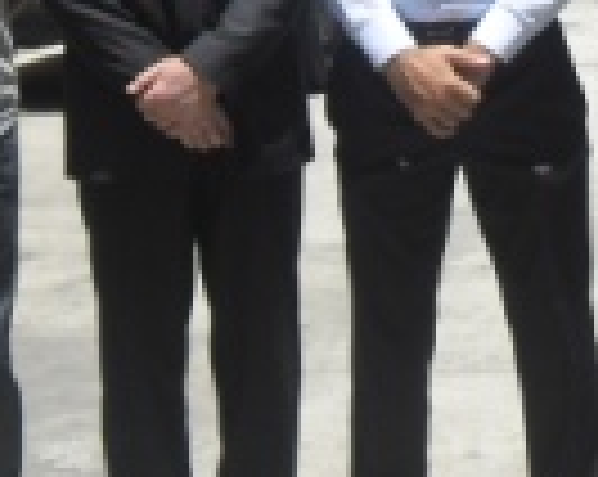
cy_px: -108
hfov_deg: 11.1
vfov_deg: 8.9
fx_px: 3022
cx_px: 746
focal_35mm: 171
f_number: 5
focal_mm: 9.3
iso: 80
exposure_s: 1/449
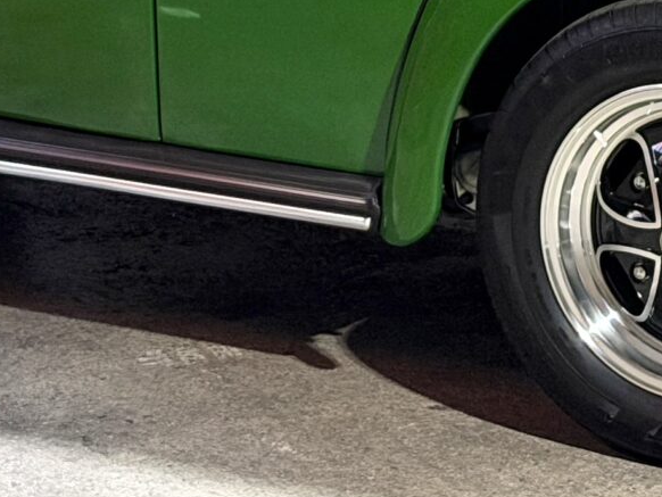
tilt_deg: -6.9
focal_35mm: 211
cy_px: -314
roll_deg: -0.2
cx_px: 317
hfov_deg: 9.4
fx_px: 4037
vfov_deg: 6.9
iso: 320
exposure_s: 1/33
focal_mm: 6.76
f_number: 1.78
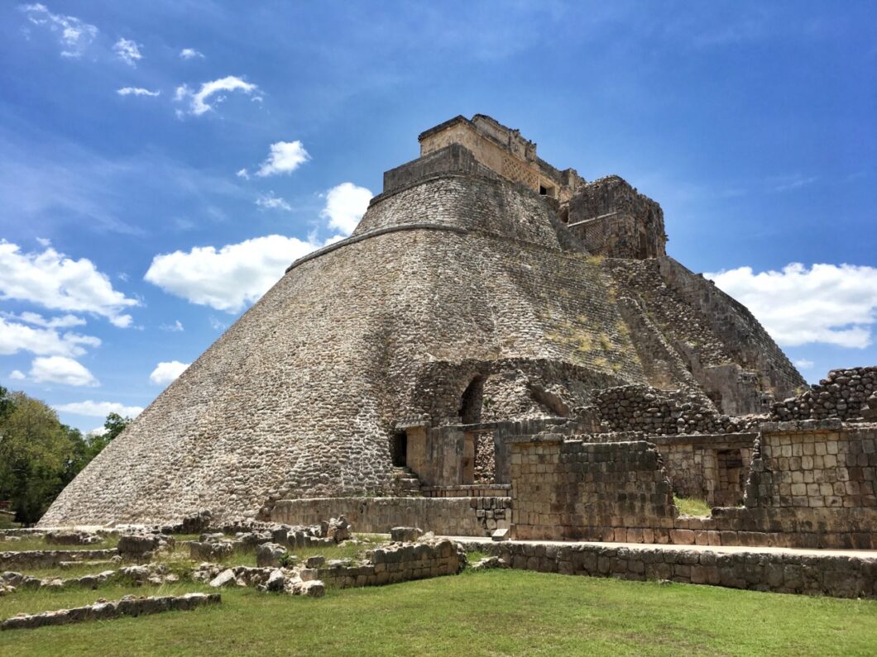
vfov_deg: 48.2
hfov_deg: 61.7
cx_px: 438
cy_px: 328
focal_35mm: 29
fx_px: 735
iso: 25
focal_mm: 4.15
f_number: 2.2
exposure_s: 1/2137
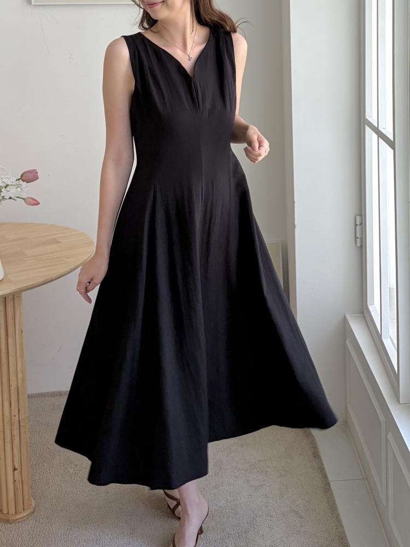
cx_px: 205
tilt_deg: -5.7
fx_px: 411
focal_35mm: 26
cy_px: 274
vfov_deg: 67.3
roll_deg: +1.3
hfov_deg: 53.1
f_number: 1.6
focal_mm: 5.96
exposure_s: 1/122
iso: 80
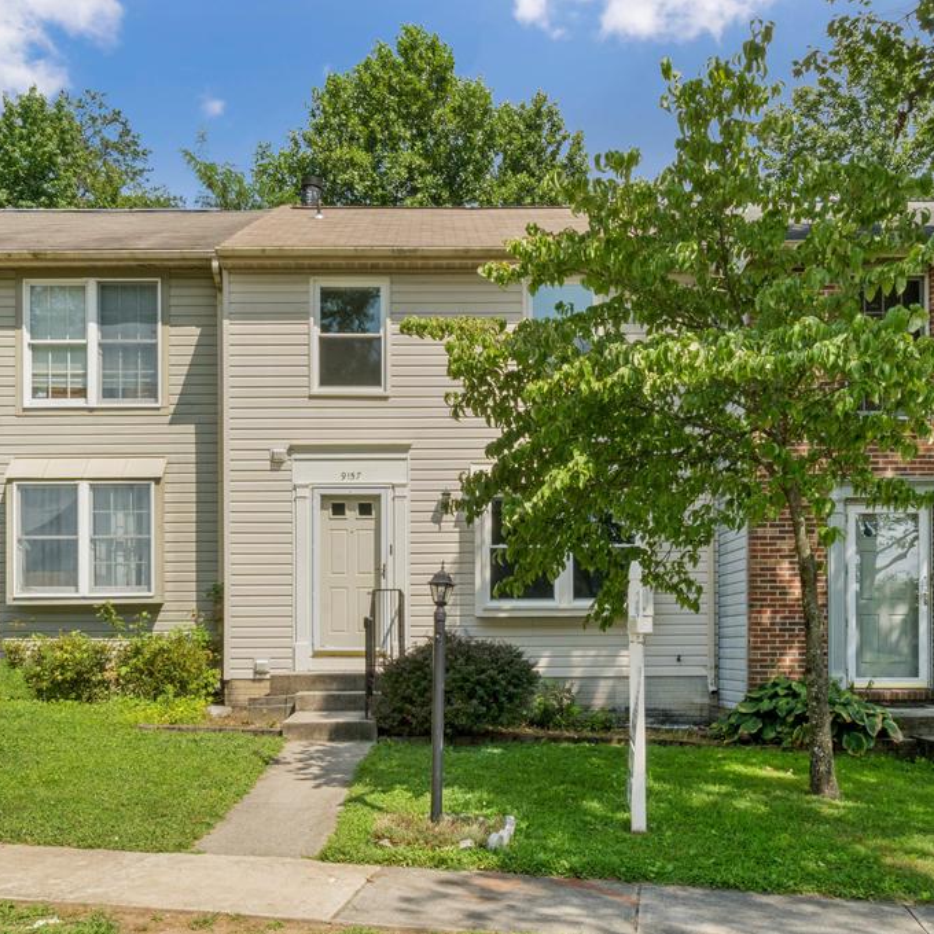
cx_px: 477
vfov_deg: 50.2
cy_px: 468
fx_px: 996
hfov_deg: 50.2
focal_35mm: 33
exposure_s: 1/60
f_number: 22
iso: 250
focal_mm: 17
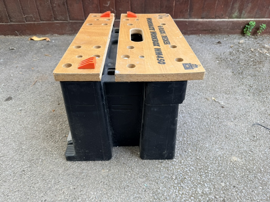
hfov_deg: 71.6
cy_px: 101
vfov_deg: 56.8
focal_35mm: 24
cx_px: 135
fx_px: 187
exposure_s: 1/131
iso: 50
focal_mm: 6.76
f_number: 1.78
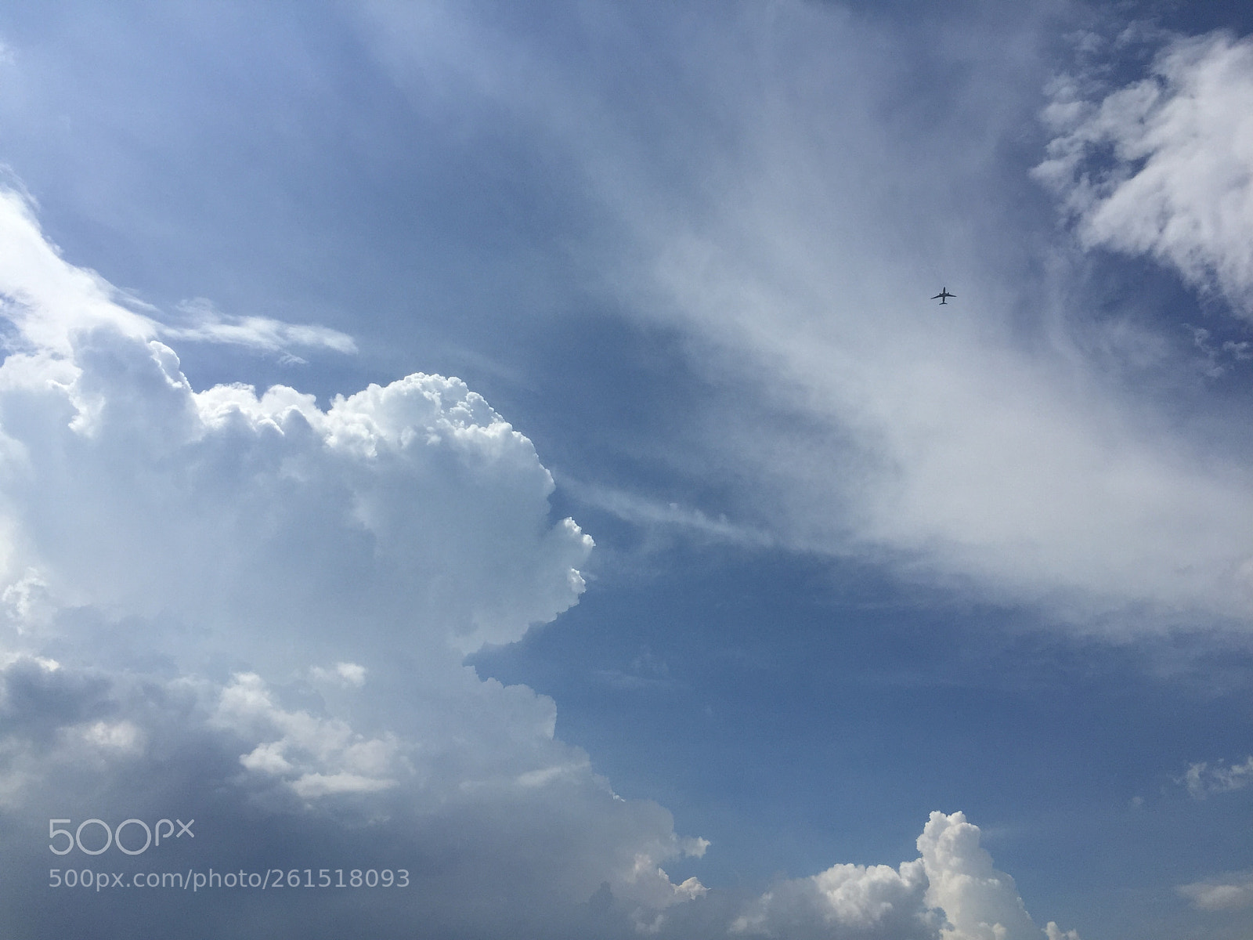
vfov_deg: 48.2
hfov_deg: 61.7
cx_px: 626
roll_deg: -4.6
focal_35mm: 29
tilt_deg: +30.5
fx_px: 1050
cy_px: 470
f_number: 2.2
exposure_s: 1/7937
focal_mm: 4.15
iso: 32
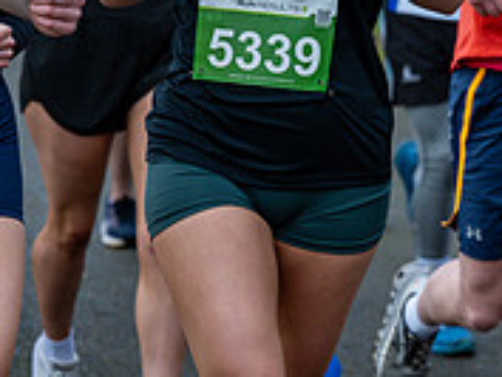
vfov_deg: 6.7
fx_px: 3207
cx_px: 754
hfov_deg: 8.7
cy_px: -58
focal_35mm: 221
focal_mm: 70
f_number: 2.8
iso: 450
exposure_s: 1/1250
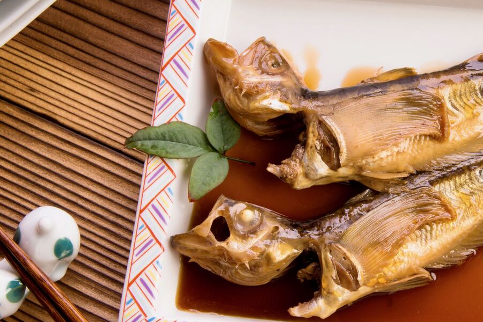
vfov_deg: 11.0
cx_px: 393
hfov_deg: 16.3
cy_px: 170
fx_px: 1677
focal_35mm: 125
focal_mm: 50
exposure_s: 1/125
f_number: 13
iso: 100
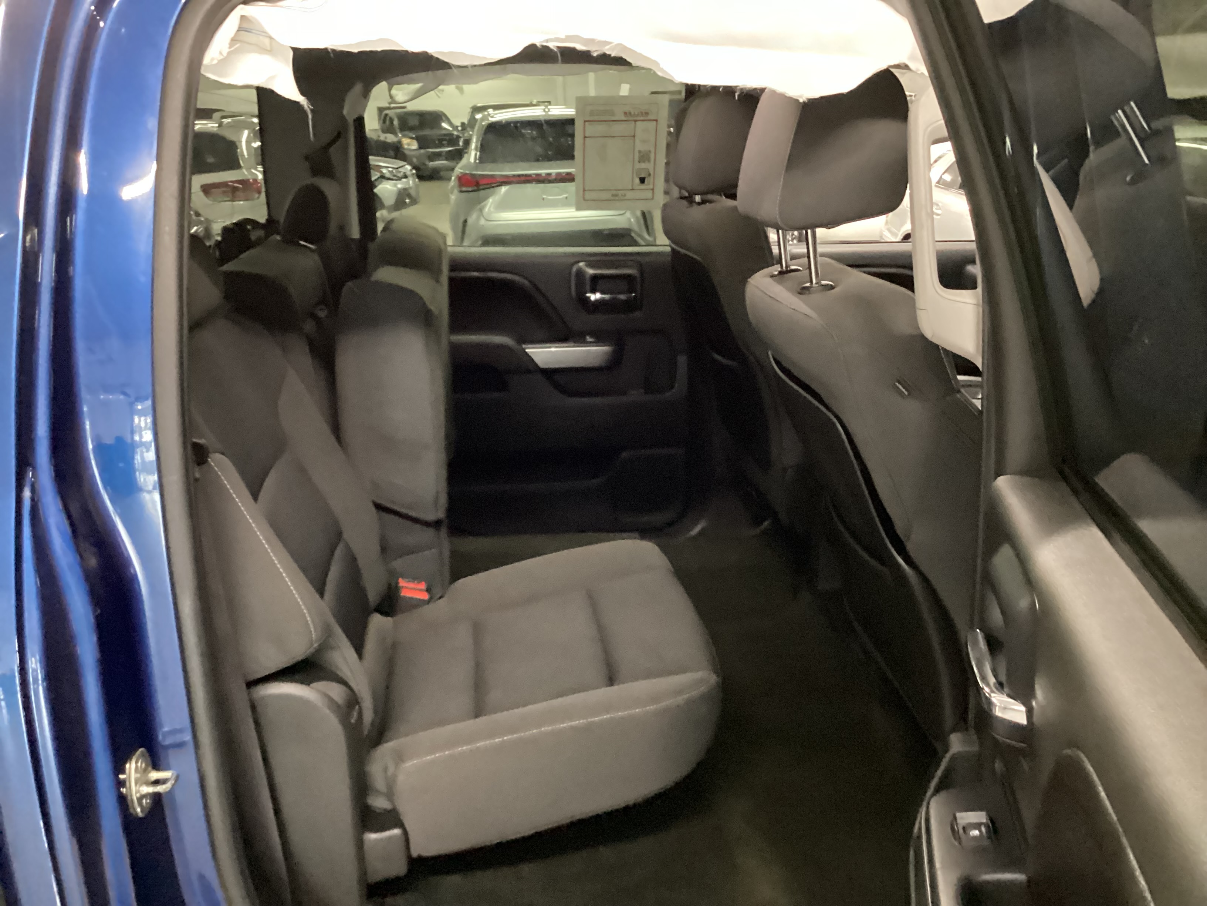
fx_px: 1081
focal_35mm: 31
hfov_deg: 58.4
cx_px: 604
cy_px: 453
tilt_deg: -17.6
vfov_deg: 45.4
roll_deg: +2.3
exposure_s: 1/20
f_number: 2.4
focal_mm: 3.3
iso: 640
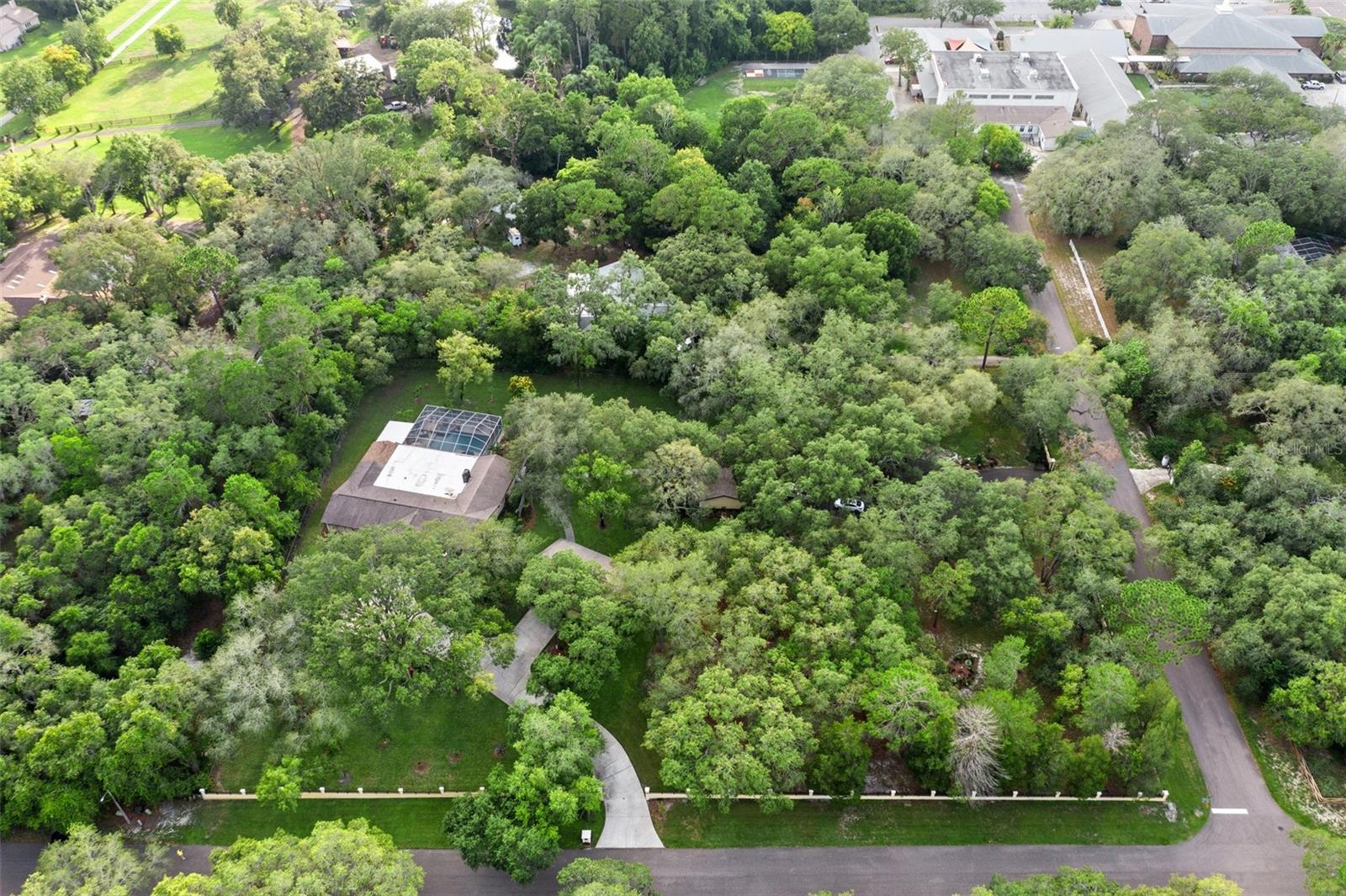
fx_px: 1046
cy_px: 448
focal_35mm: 28
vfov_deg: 46.4
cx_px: 673
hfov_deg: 65.5
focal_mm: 10.26
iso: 100
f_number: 4
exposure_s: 1/80
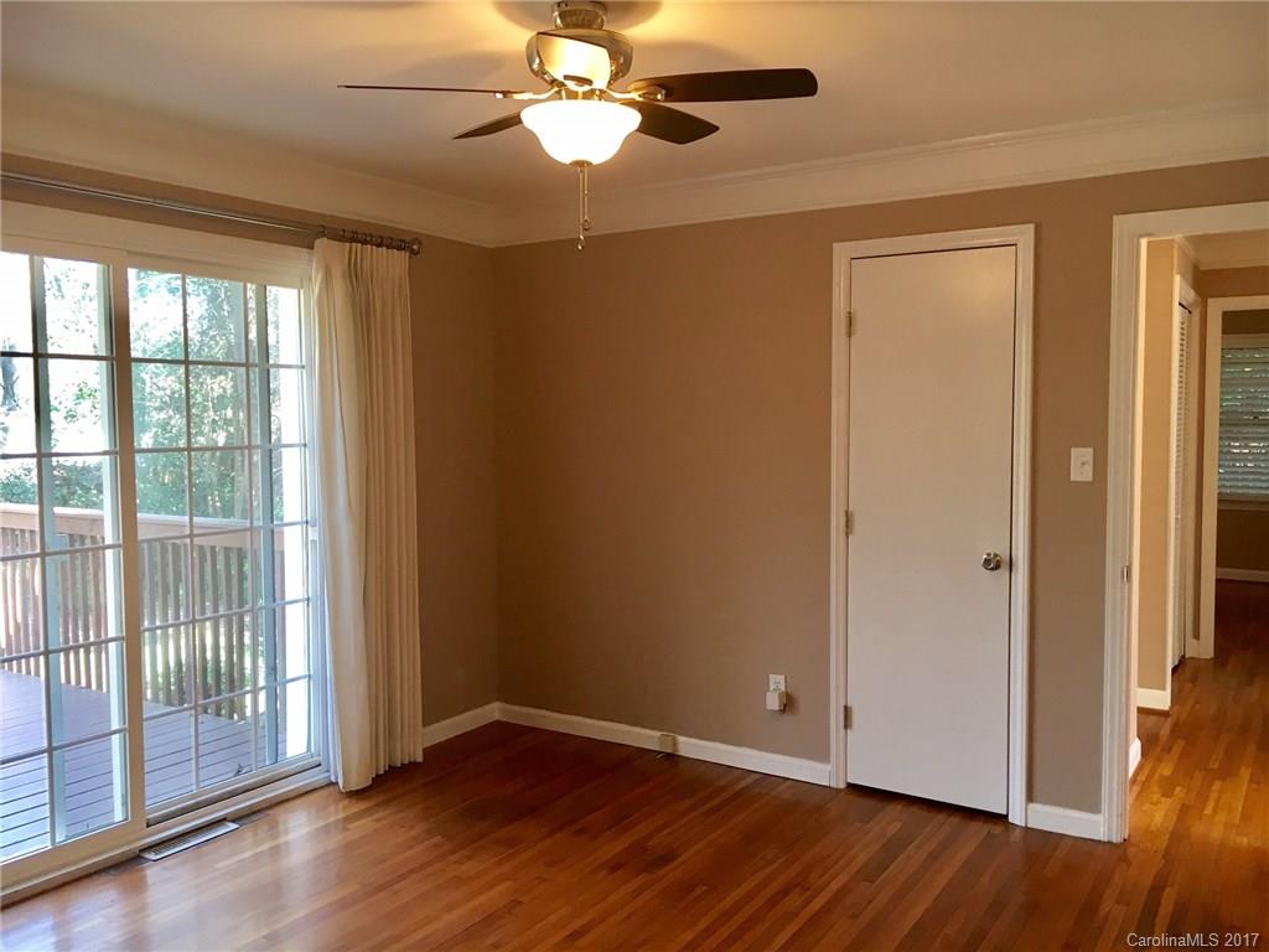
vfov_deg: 48.2
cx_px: 634
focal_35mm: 29
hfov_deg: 61.7
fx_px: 1063
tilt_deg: -4.7
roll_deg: -0.2
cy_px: 476
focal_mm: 4.15
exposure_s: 1/30
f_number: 2.2
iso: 50
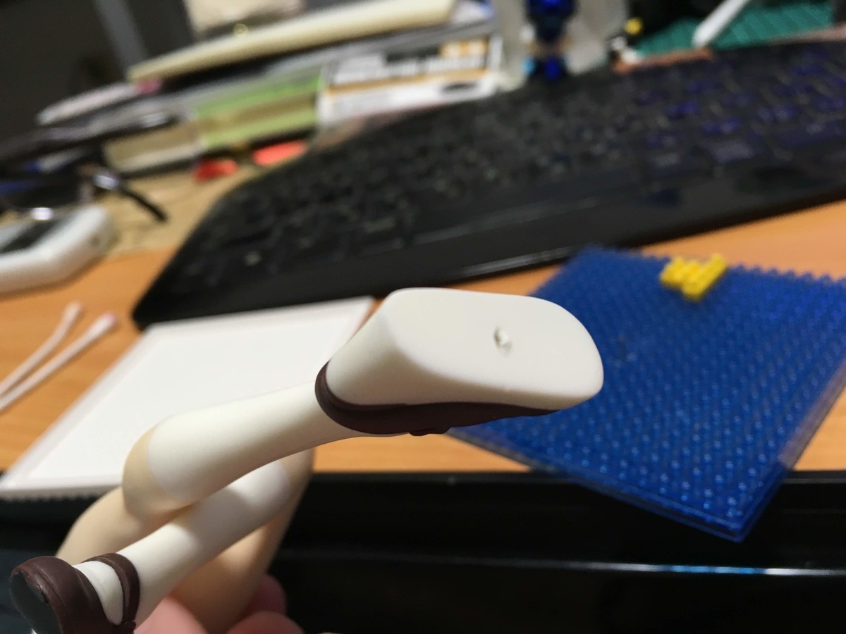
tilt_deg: -25.8
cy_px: 317
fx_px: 709
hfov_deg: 61.7
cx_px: 423
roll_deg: +15.3
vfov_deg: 48.2
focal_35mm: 29
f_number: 2.2
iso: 80
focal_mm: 4.15
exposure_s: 1/30
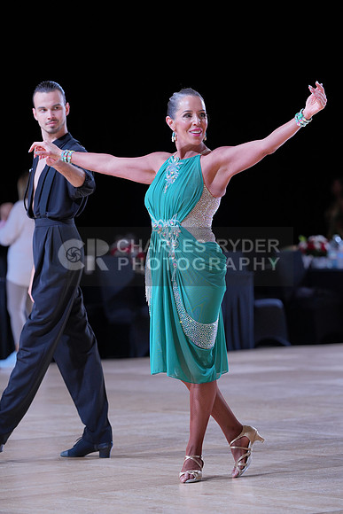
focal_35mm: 158
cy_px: 257
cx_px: 172
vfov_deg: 13.0
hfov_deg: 8.7
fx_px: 2257
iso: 800
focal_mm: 158
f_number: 4
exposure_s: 1/400
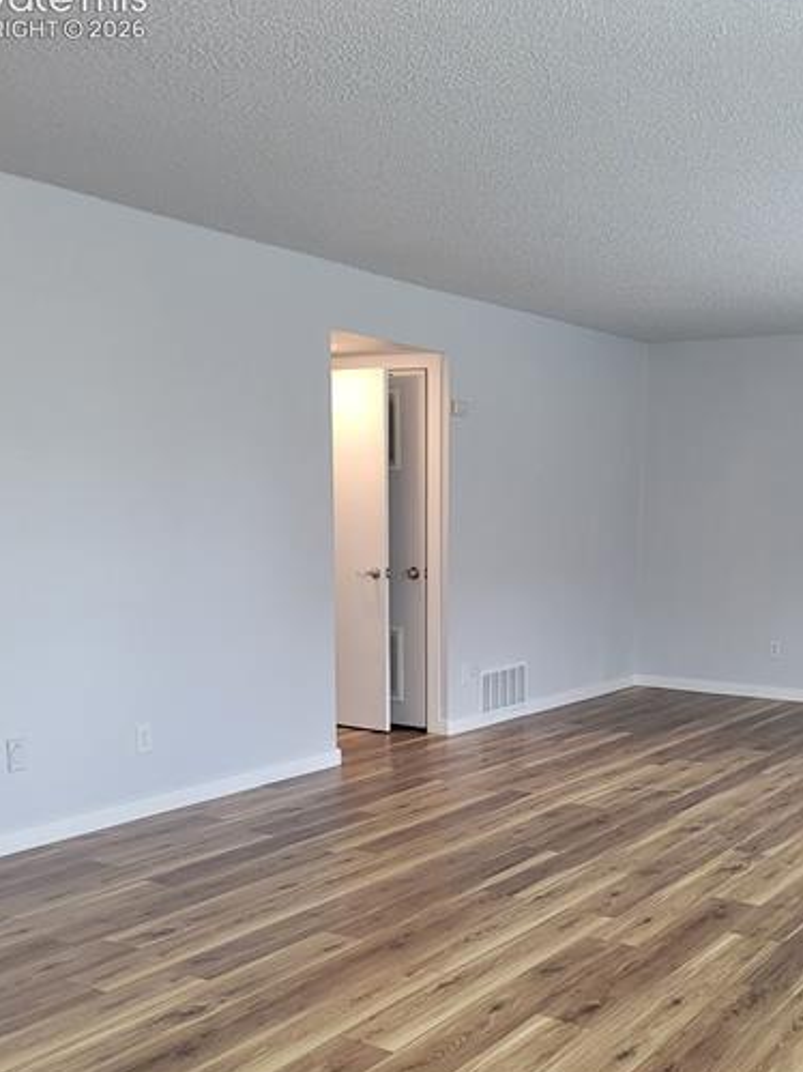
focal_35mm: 40
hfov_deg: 35.6
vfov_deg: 45.7
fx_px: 1238
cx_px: 529
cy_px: 756
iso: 250
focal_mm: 5.4
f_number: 1.8
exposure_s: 1/120
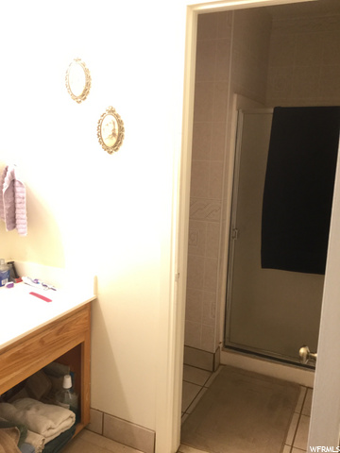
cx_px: 170
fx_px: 406
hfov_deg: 45.4
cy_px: 226
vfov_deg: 58.4
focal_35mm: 31
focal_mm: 3.3
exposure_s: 1/30
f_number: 2.4
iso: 100
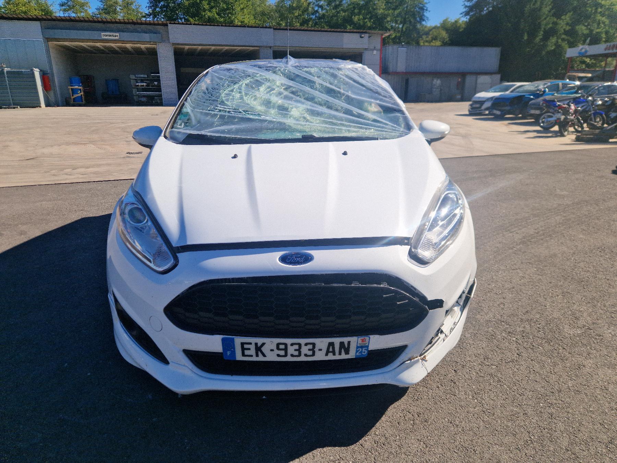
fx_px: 410
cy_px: 232
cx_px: 308
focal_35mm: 23
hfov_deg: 73.9
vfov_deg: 58.9
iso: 50
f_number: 1.8
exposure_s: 1/2000
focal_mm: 5.4
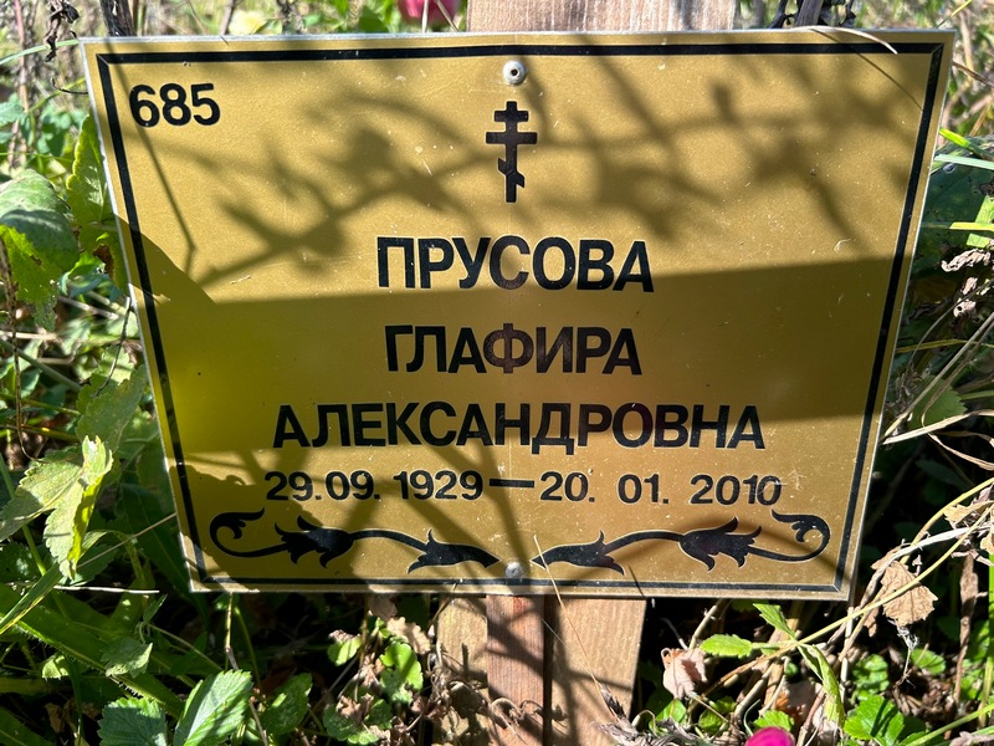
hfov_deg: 67.3
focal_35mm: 26
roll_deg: -2.8
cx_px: 497
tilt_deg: -16.1
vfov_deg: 53.1
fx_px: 747
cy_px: 373
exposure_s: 1/718
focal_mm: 5.7
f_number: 1.5
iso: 50
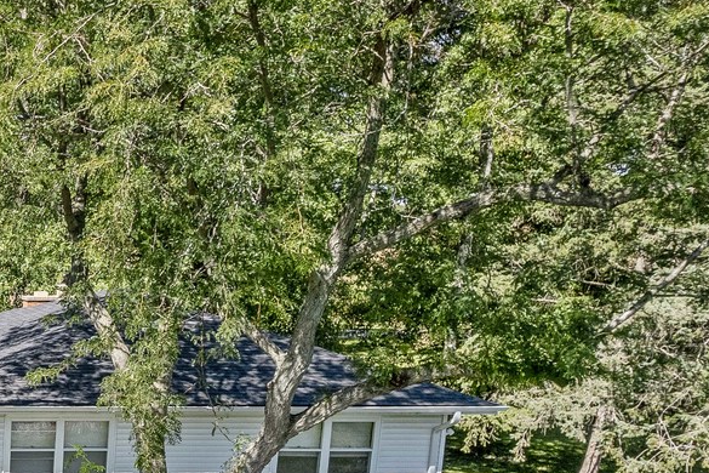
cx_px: -265
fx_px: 1201
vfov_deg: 21.3
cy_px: 495
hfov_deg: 26.6
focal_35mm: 61
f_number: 2.8
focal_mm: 8.38
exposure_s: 1/1000
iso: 100
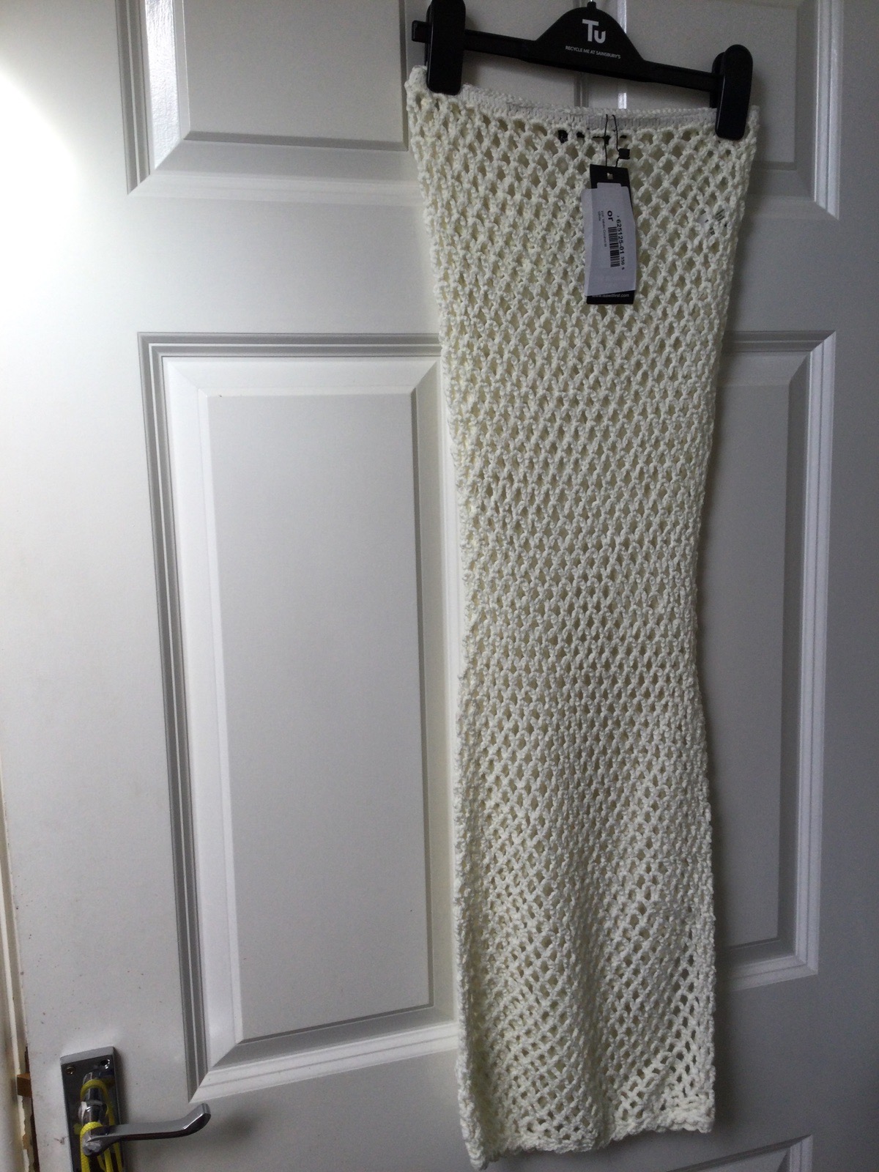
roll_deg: +0.1
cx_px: 440
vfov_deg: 58.4
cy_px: 586
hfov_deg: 45.4
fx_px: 1050
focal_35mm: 31
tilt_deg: -9.0
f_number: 2.4
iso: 32
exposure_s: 1/100
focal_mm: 3.3
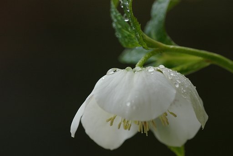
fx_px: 1943
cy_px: 78
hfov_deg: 6.9
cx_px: 116
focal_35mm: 300
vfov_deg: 4.6
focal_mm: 200
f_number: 8
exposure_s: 1/200
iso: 400
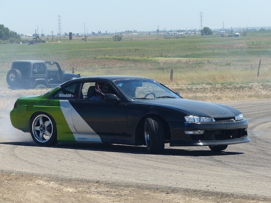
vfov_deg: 8.0
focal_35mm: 186
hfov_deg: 10.6
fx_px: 1456
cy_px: 102
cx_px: 136
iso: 100
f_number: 4
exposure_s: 1/800
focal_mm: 33.5
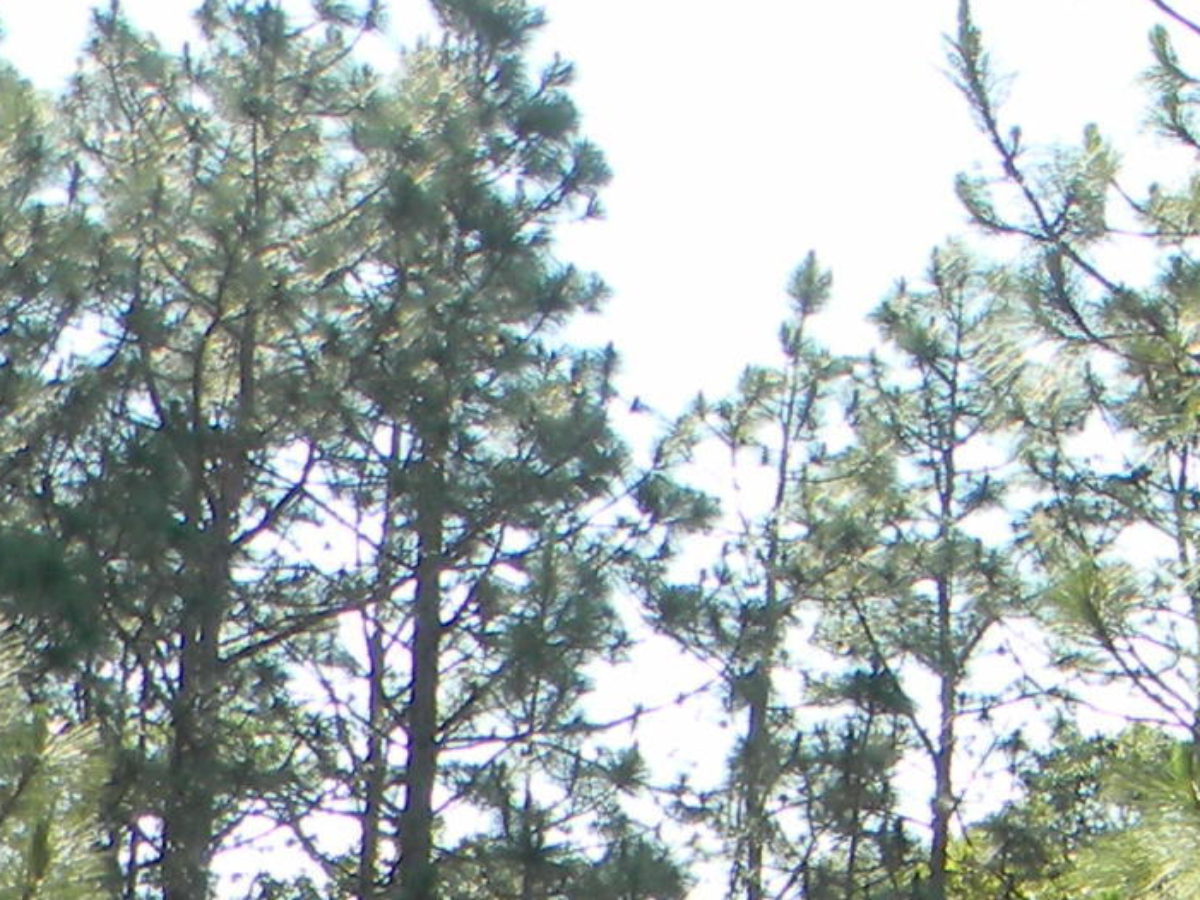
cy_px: 1483
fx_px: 5339
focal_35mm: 154
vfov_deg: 9.3
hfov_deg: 11.7
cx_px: 2302
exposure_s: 1/236
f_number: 3.7
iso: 80
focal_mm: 6.4
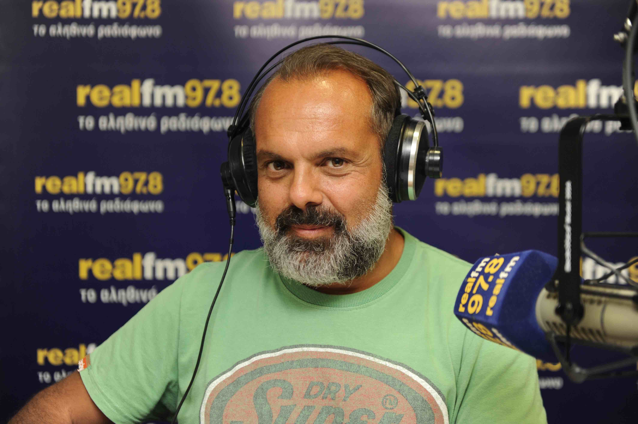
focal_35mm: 70
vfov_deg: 19.4
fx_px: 1240
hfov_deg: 28.9
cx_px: 319
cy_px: 212
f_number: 2.8
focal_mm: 70
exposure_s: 1/100
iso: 800
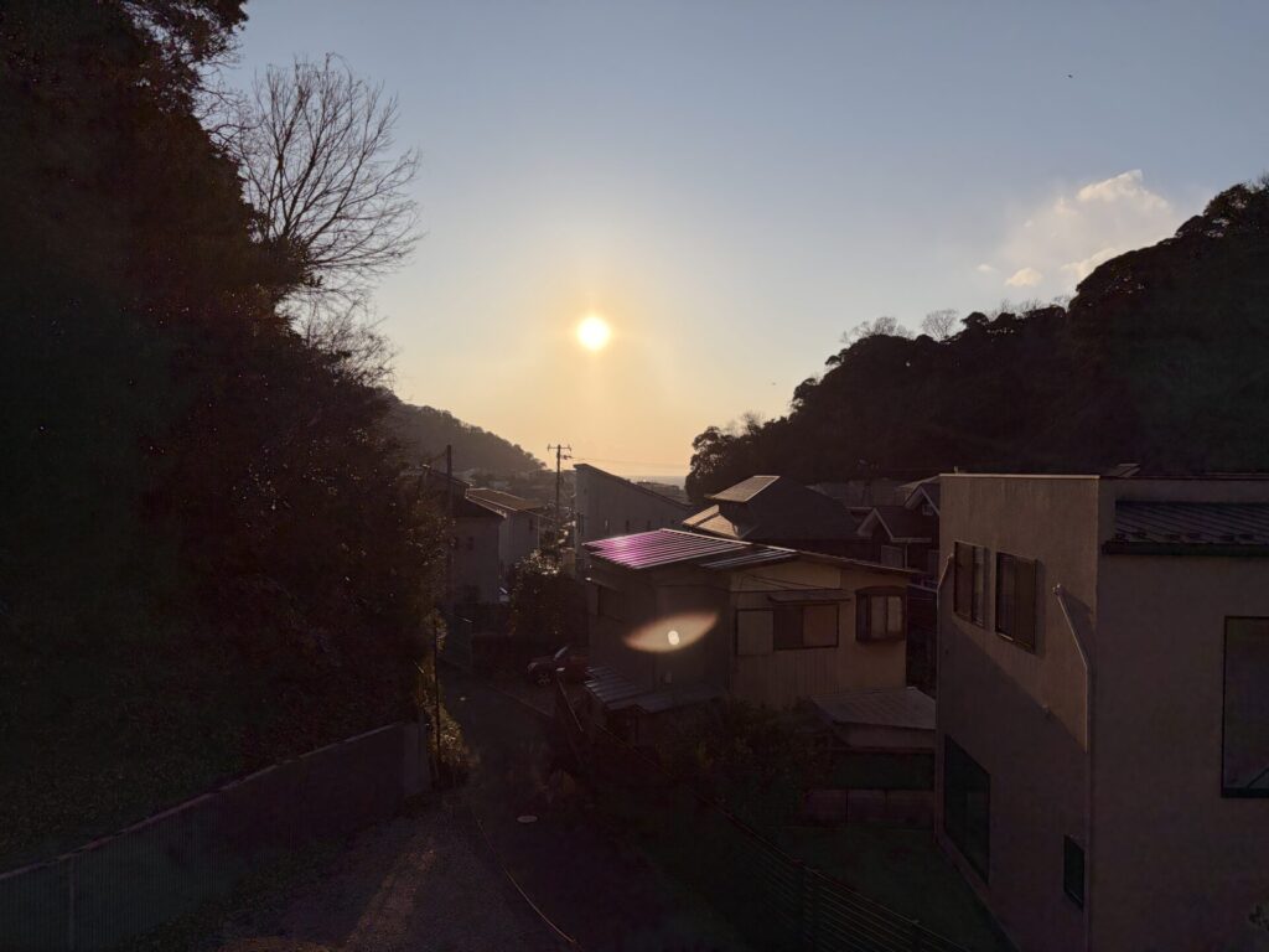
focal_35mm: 26
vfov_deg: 53.1
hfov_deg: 67.3
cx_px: 634
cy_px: 476
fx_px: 953
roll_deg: +0.3
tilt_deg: -0.1
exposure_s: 1/8850
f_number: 1.6
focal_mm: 5.96
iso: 64
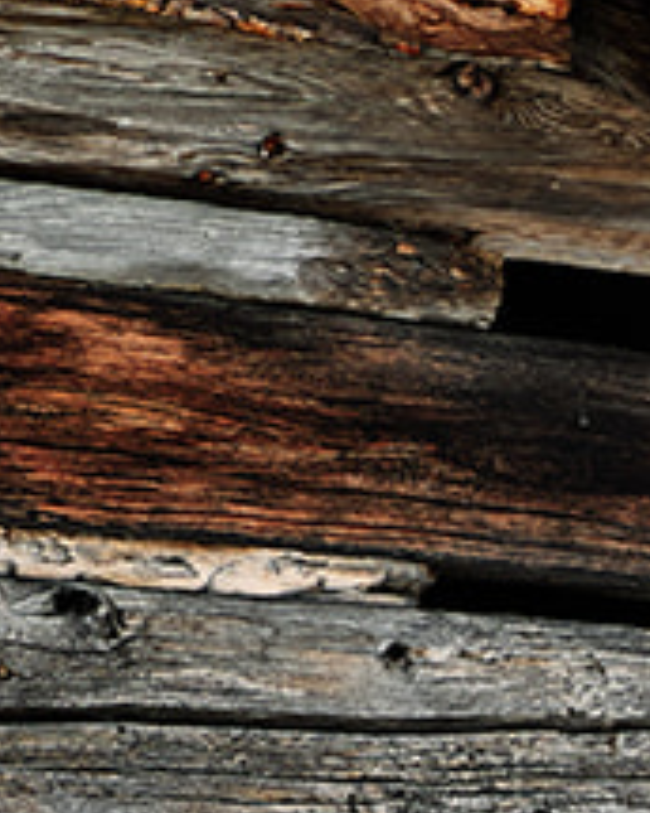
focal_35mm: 290
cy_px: 2552
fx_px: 6974
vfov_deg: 6.1
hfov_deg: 5.0
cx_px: 2022
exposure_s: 1/640
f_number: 5.6
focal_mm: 50
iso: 125
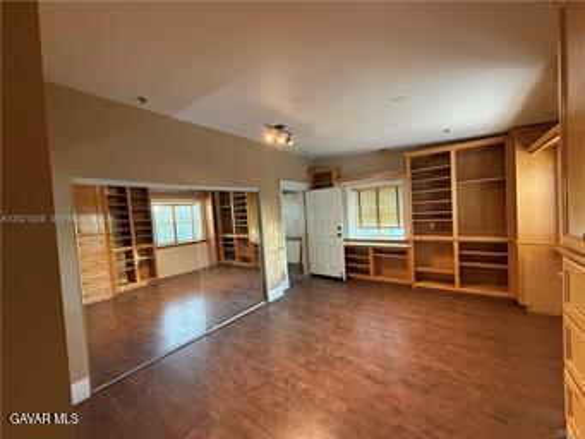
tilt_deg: -1.5
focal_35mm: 14
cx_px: 292
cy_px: 220
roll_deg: +3.5
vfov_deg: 85.7
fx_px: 237
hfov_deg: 102.0
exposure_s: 1/60
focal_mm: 2.22
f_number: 2.2
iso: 400
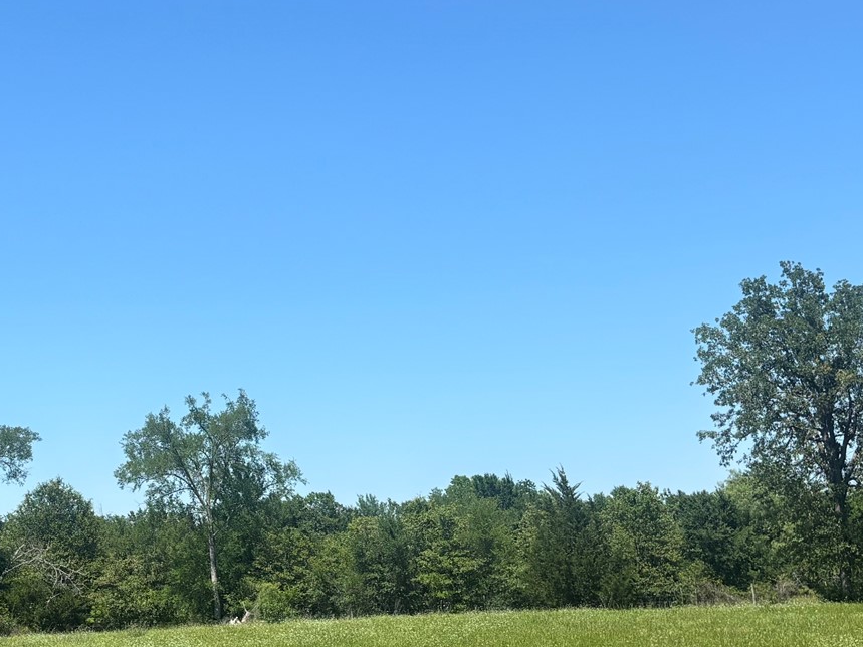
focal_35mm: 62
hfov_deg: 30.8
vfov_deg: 23.6
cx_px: 233
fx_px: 1545
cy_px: 269
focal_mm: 5.96
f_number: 1.6
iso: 50
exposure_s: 1/2933
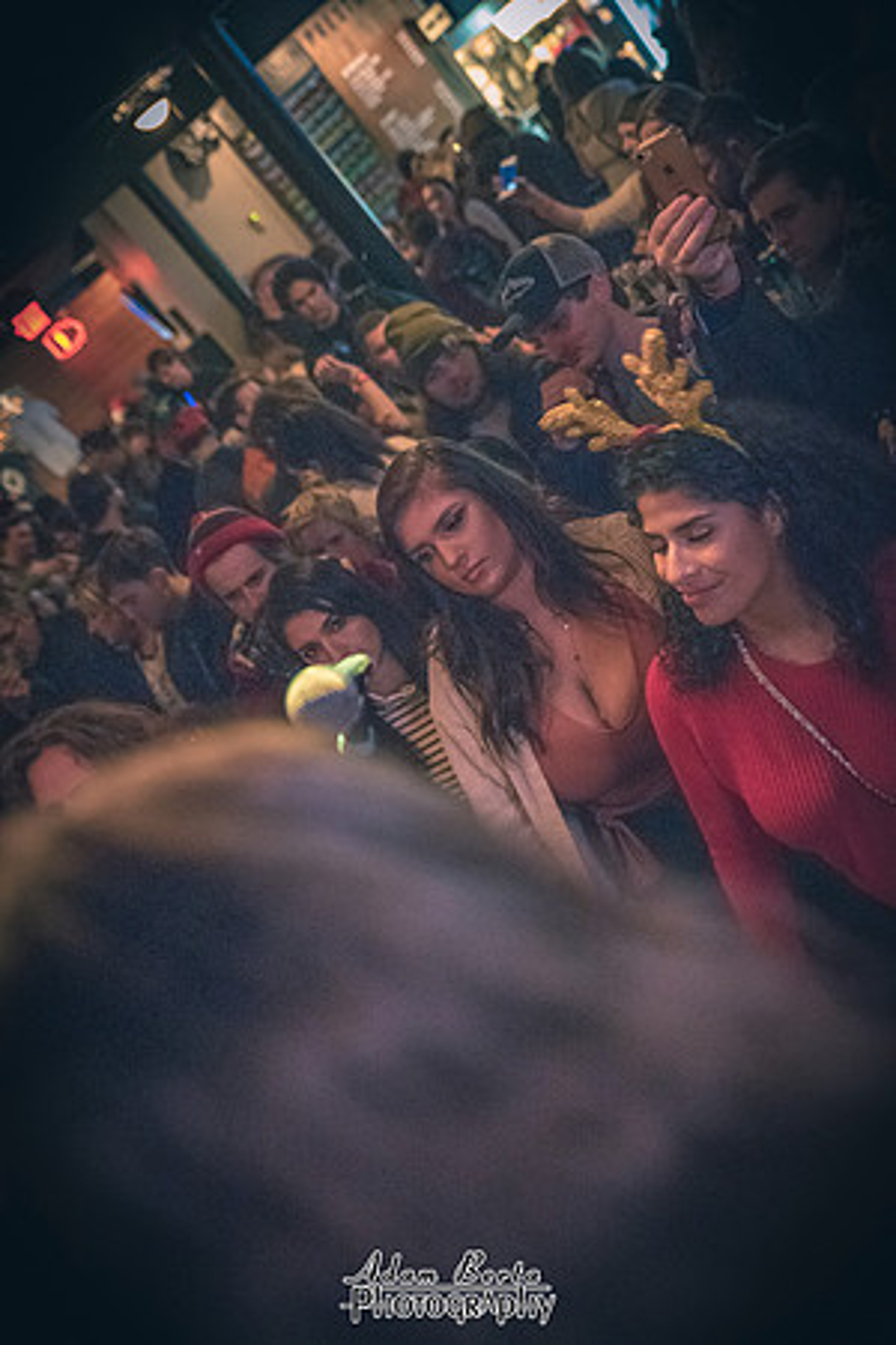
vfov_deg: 36.2
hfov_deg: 24.6
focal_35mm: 55
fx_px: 2053
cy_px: 672
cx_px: 448
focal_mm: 55
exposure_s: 1/80
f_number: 2.8
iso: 12800
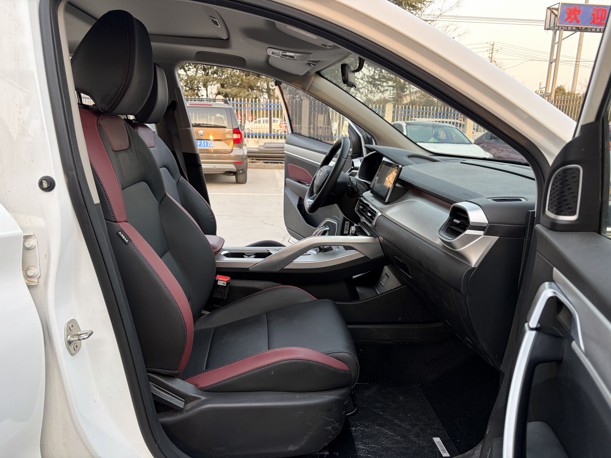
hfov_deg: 67.3
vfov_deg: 53.1
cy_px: 229
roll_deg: -1.7
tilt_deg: -12.8
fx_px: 459
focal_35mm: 26
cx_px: 306
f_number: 1.6
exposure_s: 1/121
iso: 80
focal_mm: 5.96
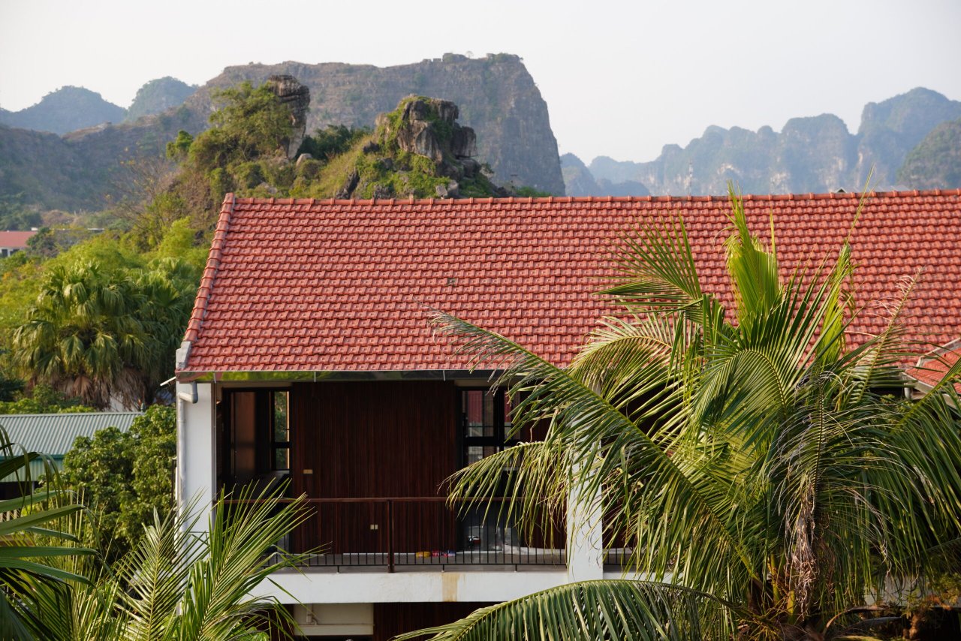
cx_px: 480
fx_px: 2002
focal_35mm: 75
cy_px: 320
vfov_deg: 18.2
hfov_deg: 27.0
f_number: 5
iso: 100
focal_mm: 50
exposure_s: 1/160
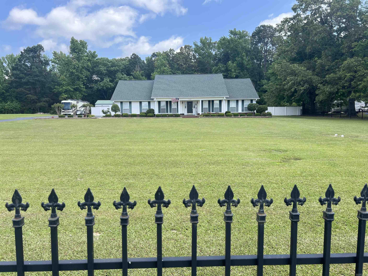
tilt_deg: -6.2
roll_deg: +1.0
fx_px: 276
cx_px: 184
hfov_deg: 67.3
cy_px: 138
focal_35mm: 26
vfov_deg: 53.1
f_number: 1.5
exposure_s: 1/1575
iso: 50
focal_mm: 5.7
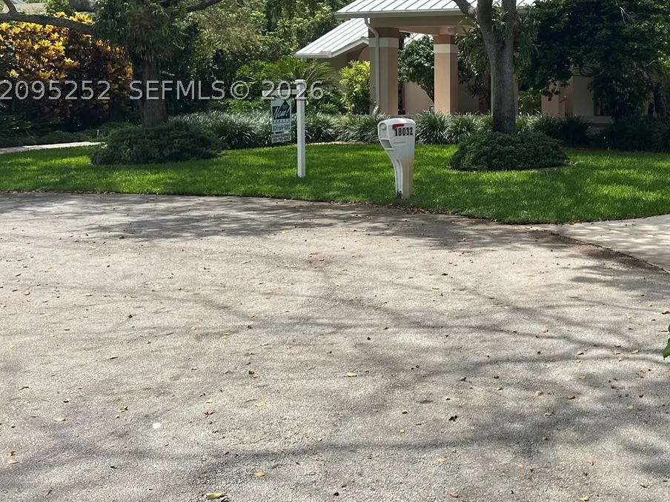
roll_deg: +0.0
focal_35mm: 46
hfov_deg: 39.4
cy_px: 90
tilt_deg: +0.7
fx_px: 890
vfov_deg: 30.6
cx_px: 551
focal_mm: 5.7
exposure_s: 1/4444
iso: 50
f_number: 1.5
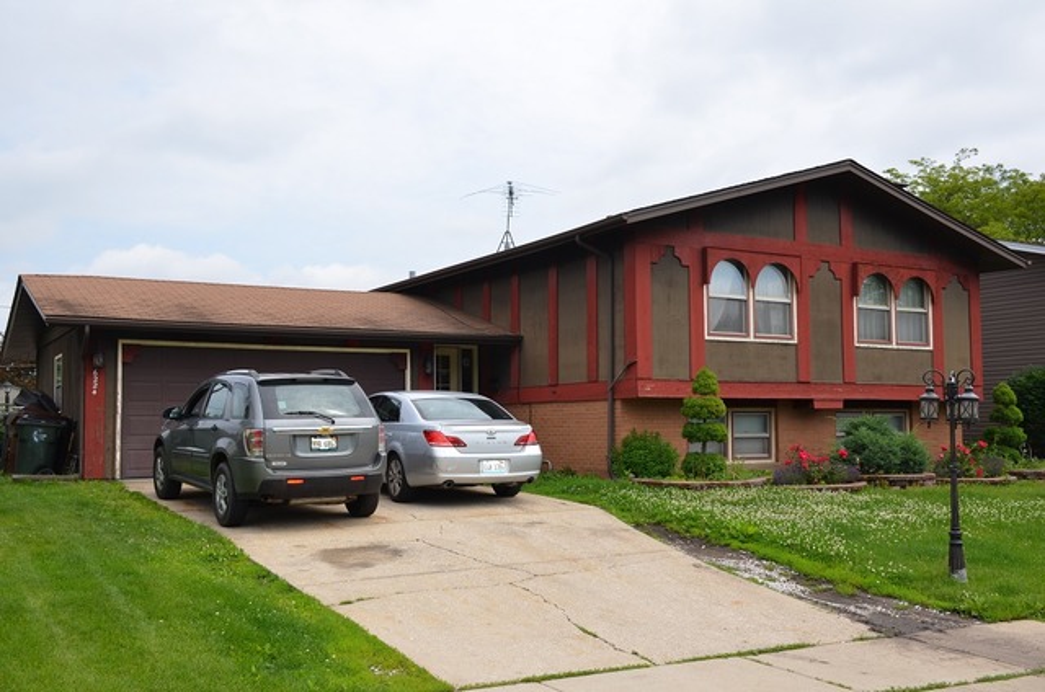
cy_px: 346
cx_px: 522
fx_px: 1043
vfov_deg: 36.7
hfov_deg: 53.2
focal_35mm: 36
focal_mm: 24
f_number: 8
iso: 100
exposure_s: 1/250
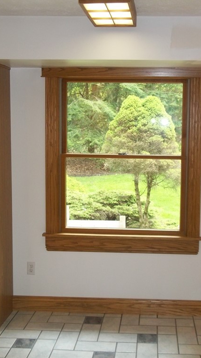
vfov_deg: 43.7
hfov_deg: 25.4
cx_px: 123
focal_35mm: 47
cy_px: 178
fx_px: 446
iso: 160
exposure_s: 1/50
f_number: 2.9
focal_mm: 5.7
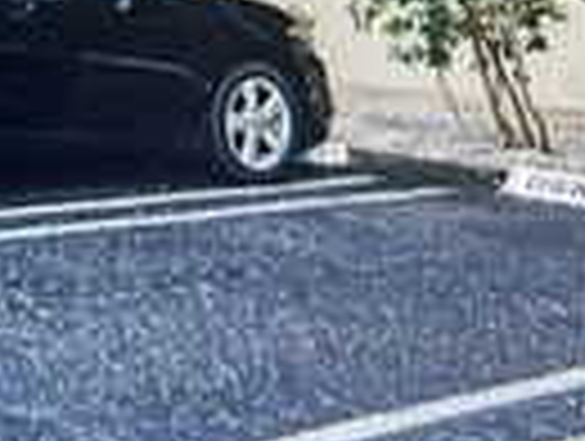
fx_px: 2167
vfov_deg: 11.0
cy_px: -320
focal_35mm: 128
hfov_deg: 15.1
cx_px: -9
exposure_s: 1/50
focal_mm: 4.2
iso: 125
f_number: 1.6
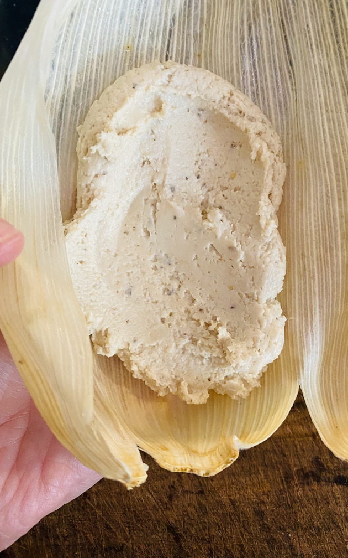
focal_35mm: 28
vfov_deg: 66.5
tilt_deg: -68.1
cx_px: 206
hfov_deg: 44.3
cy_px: 283
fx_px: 425
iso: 400
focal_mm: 4.25
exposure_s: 1/60
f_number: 1.8
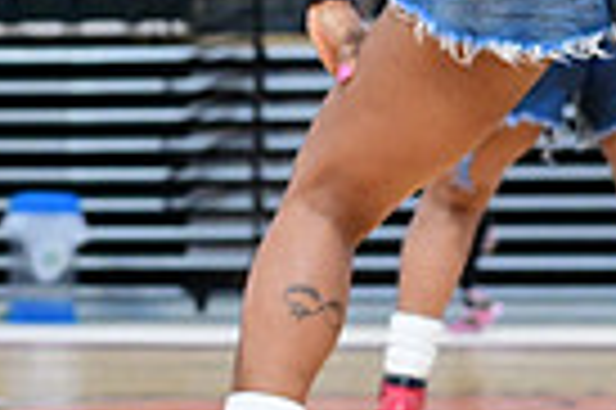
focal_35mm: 211
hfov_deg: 9.7
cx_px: -63
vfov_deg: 6.4
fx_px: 3606
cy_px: -248
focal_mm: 50
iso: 6400
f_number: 3.2
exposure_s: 1/1000
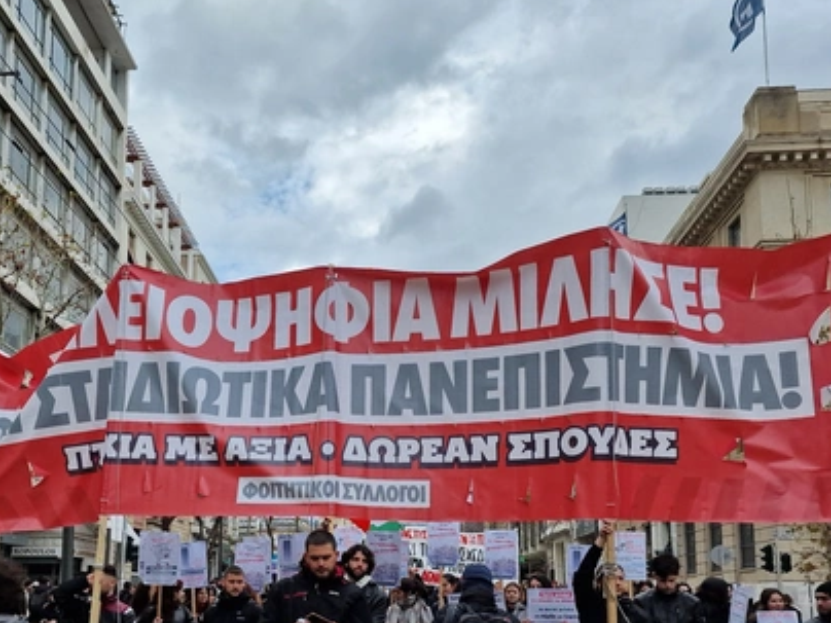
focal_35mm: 37
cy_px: 485
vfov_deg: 37.5
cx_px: 360
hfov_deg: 50.0
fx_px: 888
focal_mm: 6.4
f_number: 1.8
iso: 50
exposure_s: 1/874
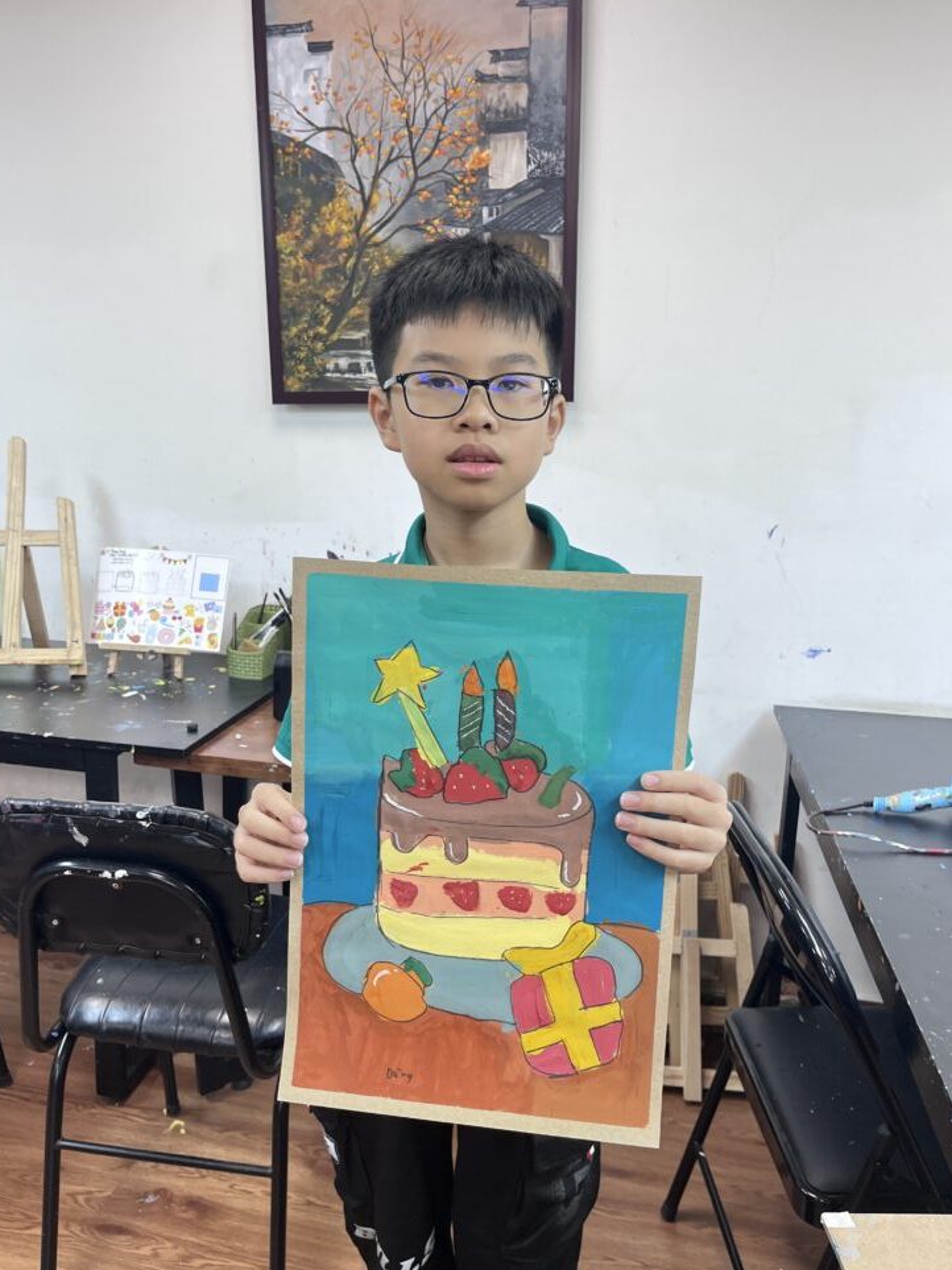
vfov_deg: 65.3
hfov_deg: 51.3
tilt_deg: -13.3
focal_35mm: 27
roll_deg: -1.4
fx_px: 990
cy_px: 628
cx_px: 461
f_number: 1.6
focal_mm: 5.1
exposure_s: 1/112
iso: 125
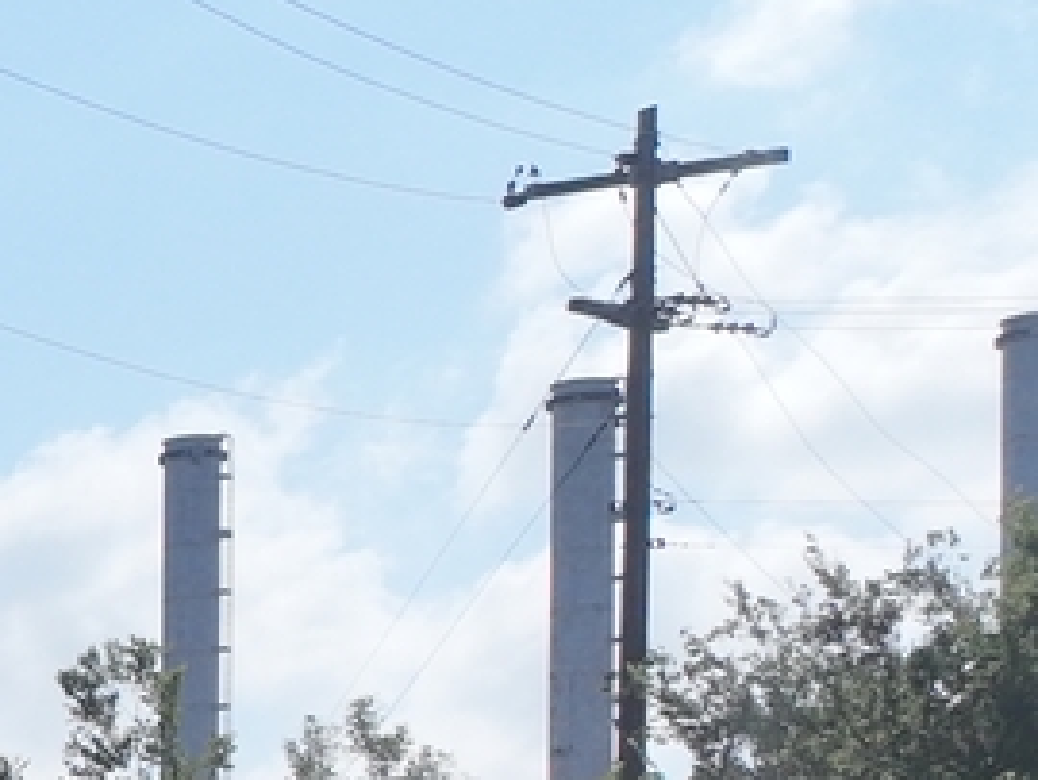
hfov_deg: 11.8
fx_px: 3842
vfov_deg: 11.1
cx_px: -1620
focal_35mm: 128
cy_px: 1241
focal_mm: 12.29
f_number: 2.8
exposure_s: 1/6400
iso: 310
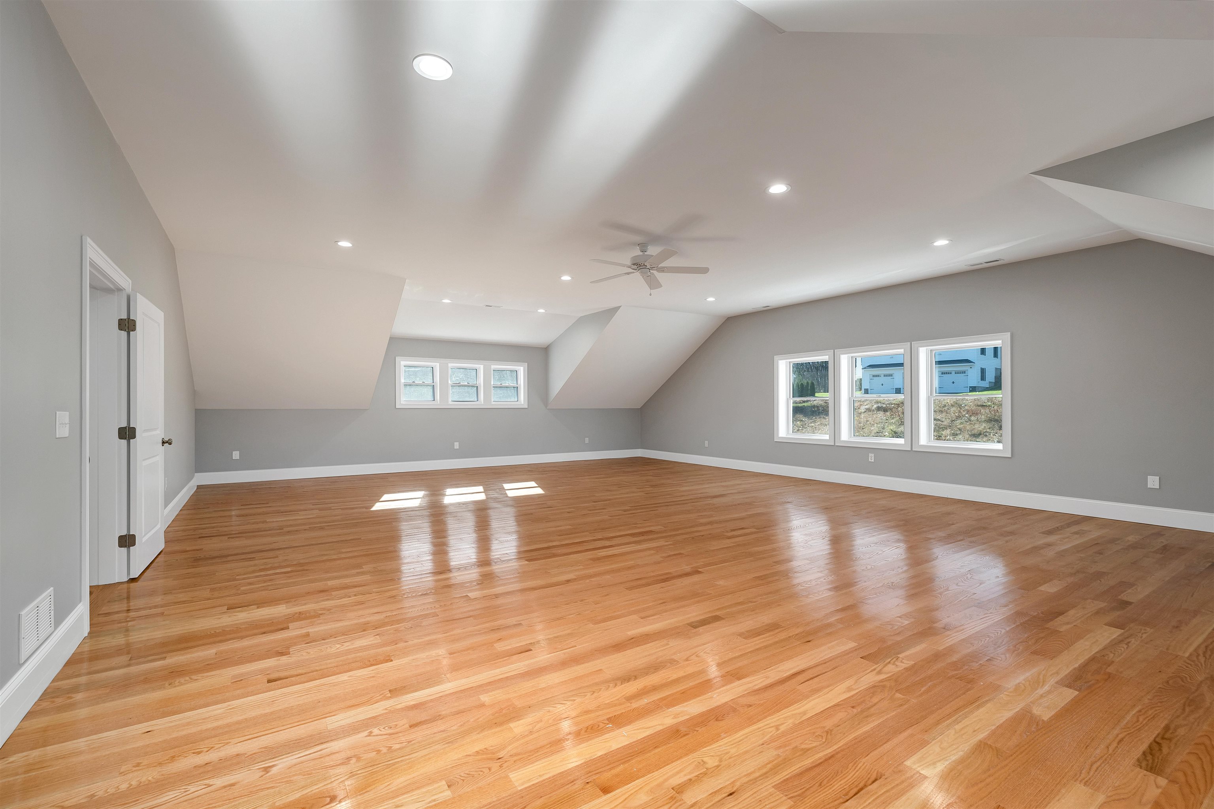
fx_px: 472
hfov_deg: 104.3
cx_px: 607
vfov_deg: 81.2
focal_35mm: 14
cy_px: 404
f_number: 8
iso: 400
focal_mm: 14
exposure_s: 1/25
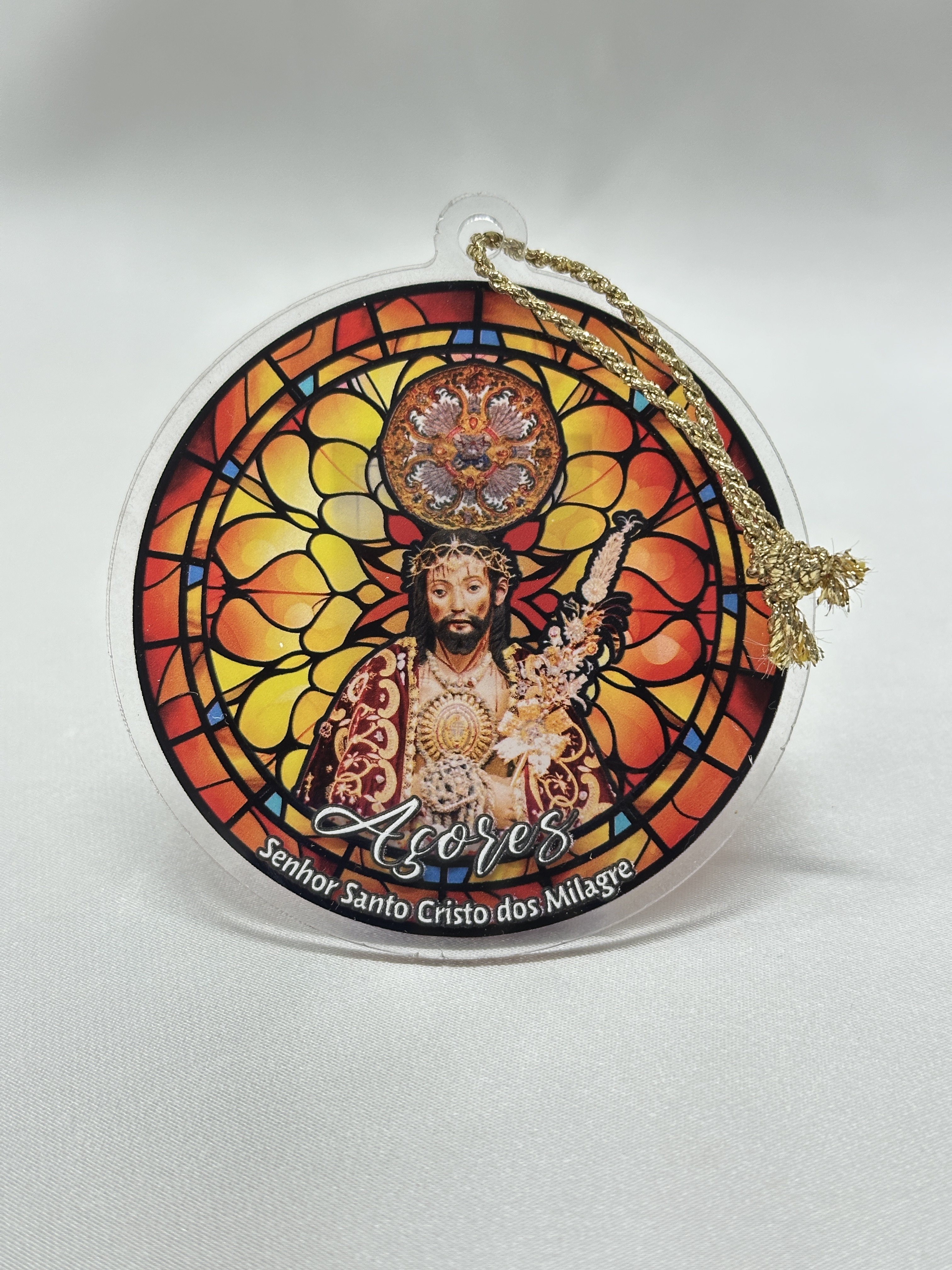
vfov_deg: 39.7
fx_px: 1760
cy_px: 635
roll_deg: +0.3
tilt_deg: -26.6
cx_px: 476
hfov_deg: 30.3
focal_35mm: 48
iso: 160
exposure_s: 1/50
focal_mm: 6.86
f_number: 1.78
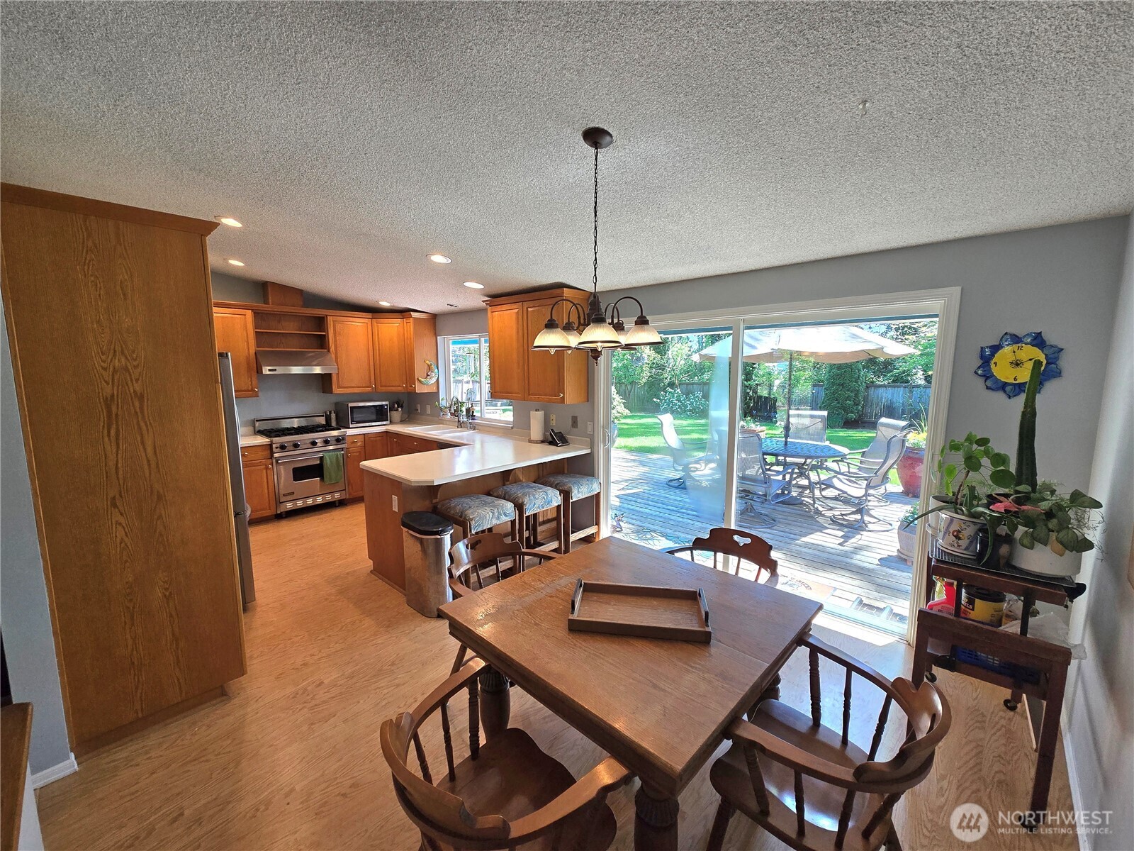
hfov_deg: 106.2
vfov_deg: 89.9
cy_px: 426
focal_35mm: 13
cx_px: 567
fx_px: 426
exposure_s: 1/120
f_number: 2.2
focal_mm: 2.2
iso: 80
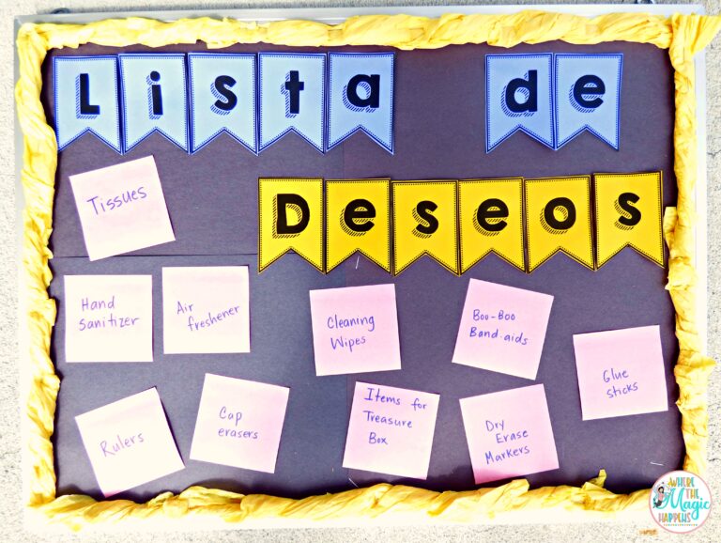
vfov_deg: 66.1
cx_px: 360
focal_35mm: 20
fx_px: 417
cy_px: 272
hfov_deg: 81.7
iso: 100
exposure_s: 1/400
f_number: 2.8
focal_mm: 3.58
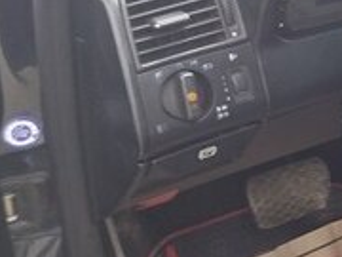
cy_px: 89
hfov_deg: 17.2
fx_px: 978
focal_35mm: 99
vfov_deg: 14.9
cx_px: 562
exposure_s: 1/33
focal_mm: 3.7
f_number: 1.9
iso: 40
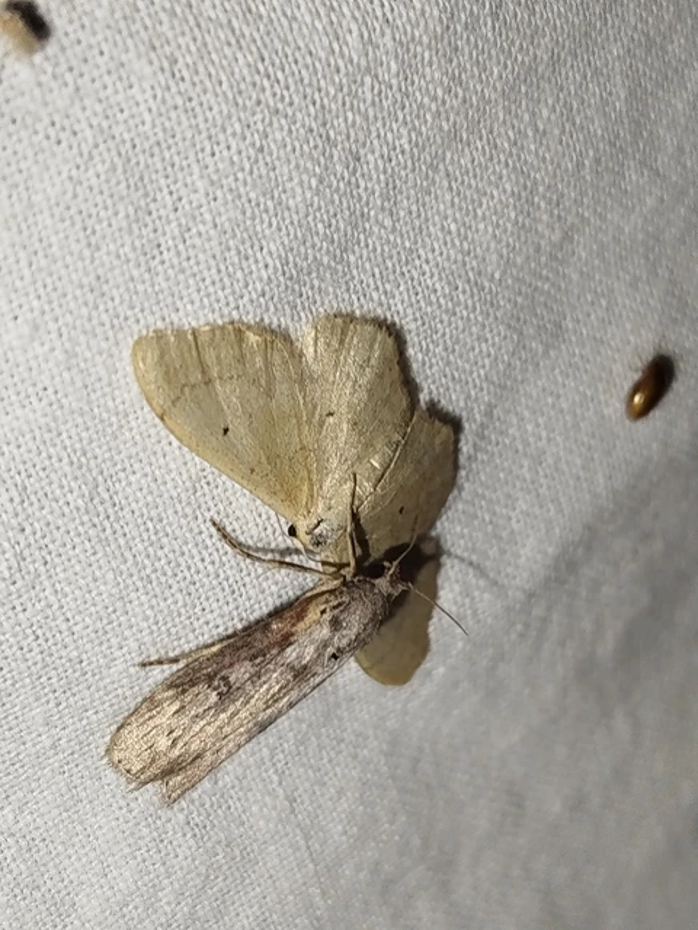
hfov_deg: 20.4
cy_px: 465
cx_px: 349
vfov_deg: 27.0
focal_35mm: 72
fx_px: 1936
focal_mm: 5.31
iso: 80
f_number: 1.7
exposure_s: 1/50
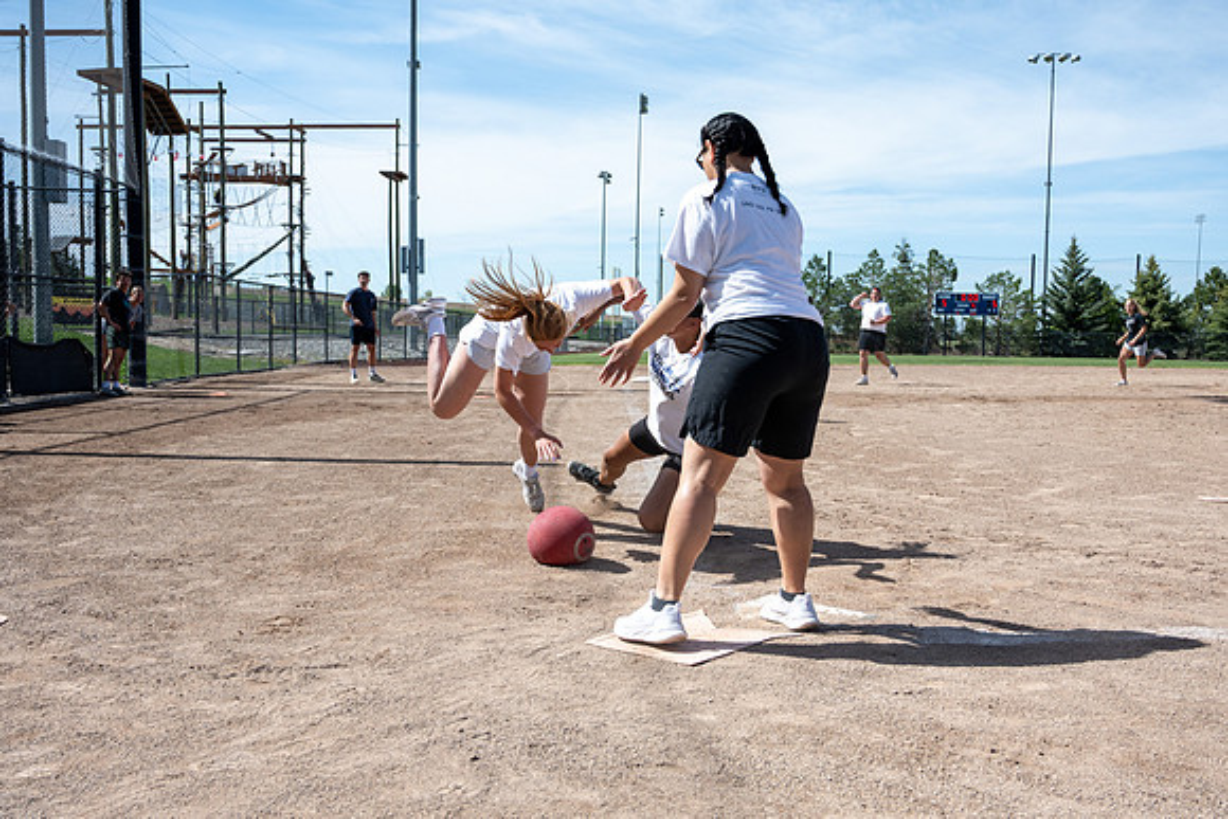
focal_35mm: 36
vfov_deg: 36.8
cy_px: 425
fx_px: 1232
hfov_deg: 53.0
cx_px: 630
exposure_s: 1/2000
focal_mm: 24
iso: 100
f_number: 4
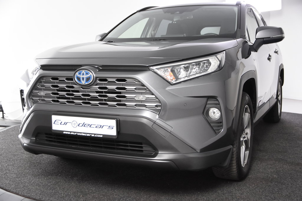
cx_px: 151
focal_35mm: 42
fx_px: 352
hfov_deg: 46.4
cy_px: 100
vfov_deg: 31.9
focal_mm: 28
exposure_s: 1/80
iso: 1600
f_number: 4.5
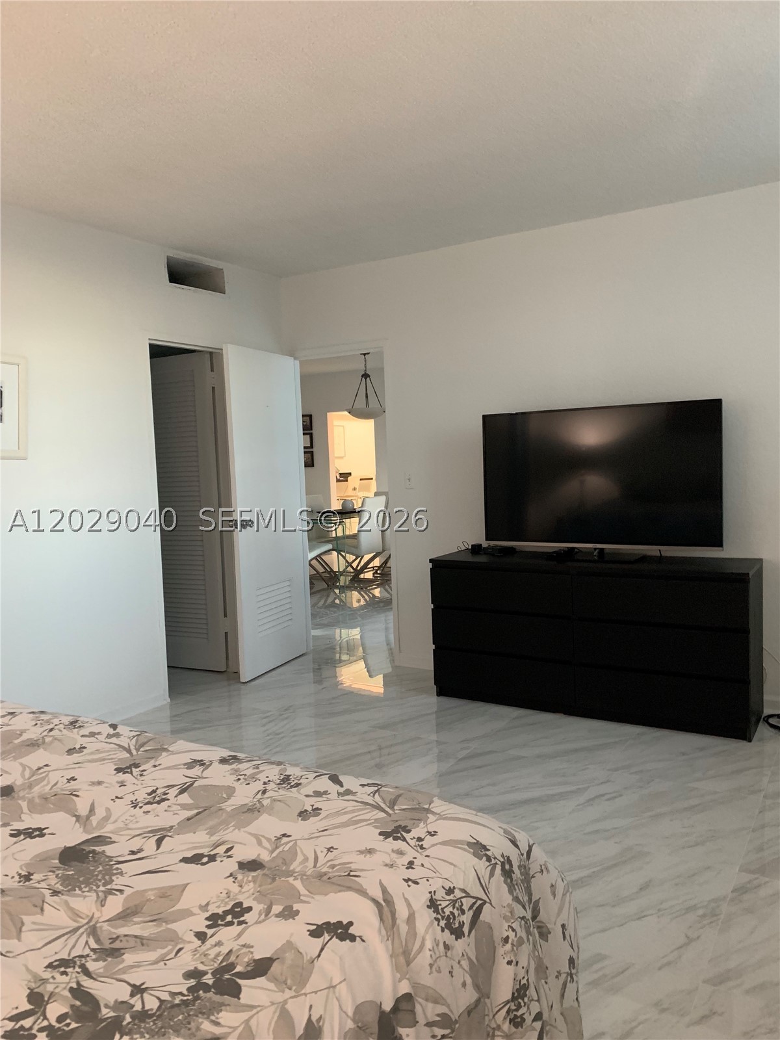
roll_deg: +1.5
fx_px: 781
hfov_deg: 53.1
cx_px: 390
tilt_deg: -4.0
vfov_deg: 67.3
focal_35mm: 26
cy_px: 520
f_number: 1.8
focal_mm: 4.25
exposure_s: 1/40
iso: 320
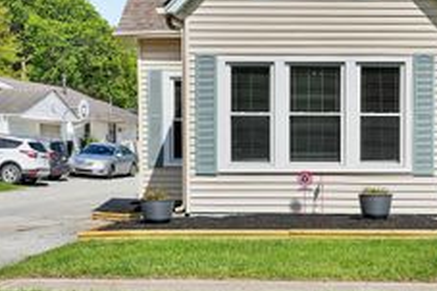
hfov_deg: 25.8
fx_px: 923
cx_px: 387
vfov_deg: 17.6
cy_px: 28
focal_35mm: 76
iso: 100
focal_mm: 34.5
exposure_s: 1/500
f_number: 8
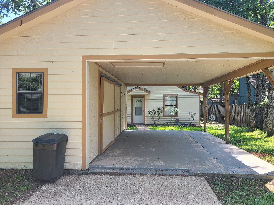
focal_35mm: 26
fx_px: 206
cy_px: 102
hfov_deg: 67.3
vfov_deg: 53.1
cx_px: 137
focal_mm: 5.4
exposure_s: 1/300
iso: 40
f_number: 1.8
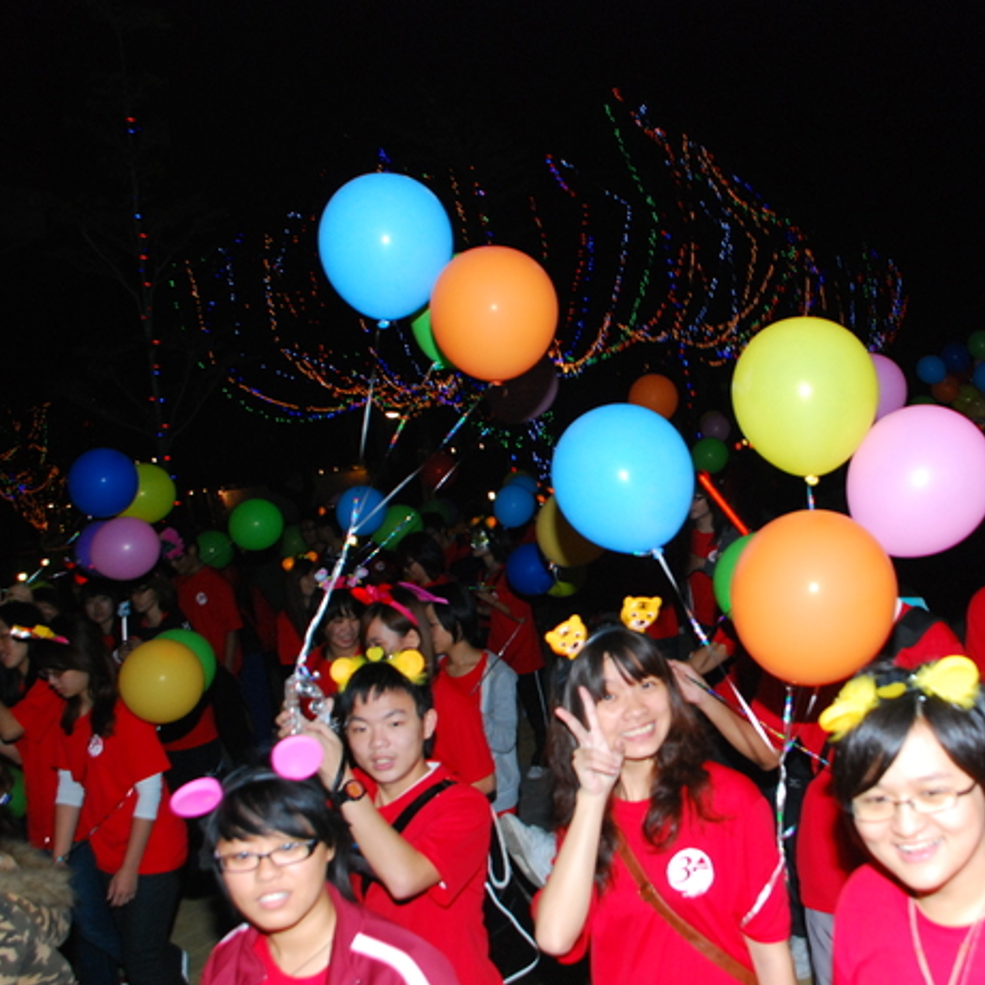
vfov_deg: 47.2
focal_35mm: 35
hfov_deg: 46.3
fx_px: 1127
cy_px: 500
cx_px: 679
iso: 640
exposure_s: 1/80
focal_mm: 18
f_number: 3.5
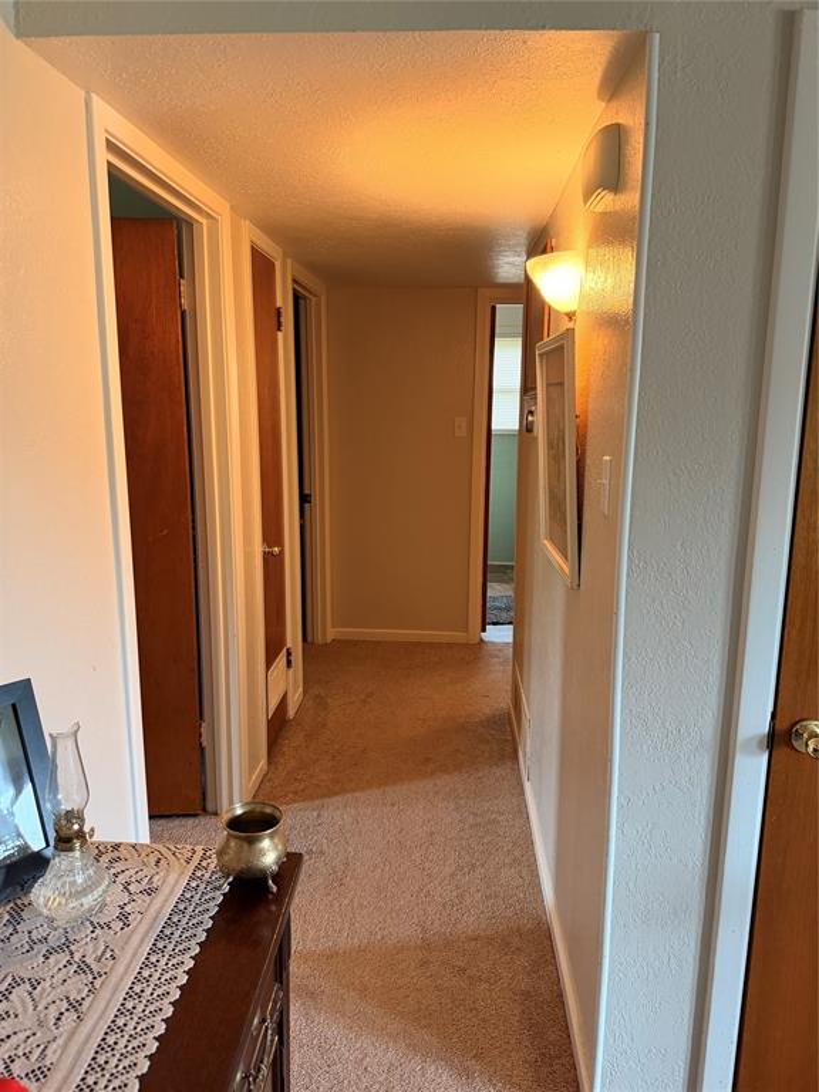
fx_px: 757
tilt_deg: -10.0
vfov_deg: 71.6
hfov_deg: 56.8
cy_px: 546
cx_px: 410
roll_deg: -0.8
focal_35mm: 24
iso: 320
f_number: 1.78
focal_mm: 6.76
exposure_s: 1/60
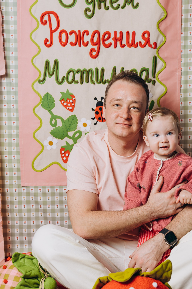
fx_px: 464
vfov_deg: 34.4
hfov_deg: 23.3
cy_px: 172
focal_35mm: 58
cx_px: 121
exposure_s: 1/100
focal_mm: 37
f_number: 2.8
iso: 320
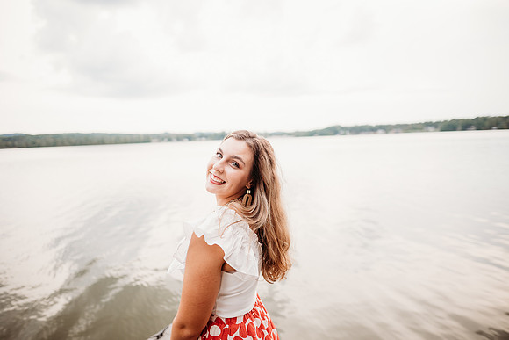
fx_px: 339
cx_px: 254
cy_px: 170
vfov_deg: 53.2
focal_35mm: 24
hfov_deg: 73.7
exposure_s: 1/400
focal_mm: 24
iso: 200
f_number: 2.2
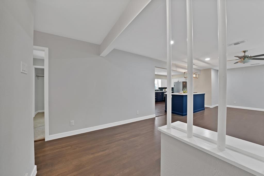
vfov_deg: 90.0
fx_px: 88
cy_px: 88
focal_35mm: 12
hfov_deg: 112.6
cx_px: 132
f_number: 9
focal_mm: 12
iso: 640
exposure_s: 1
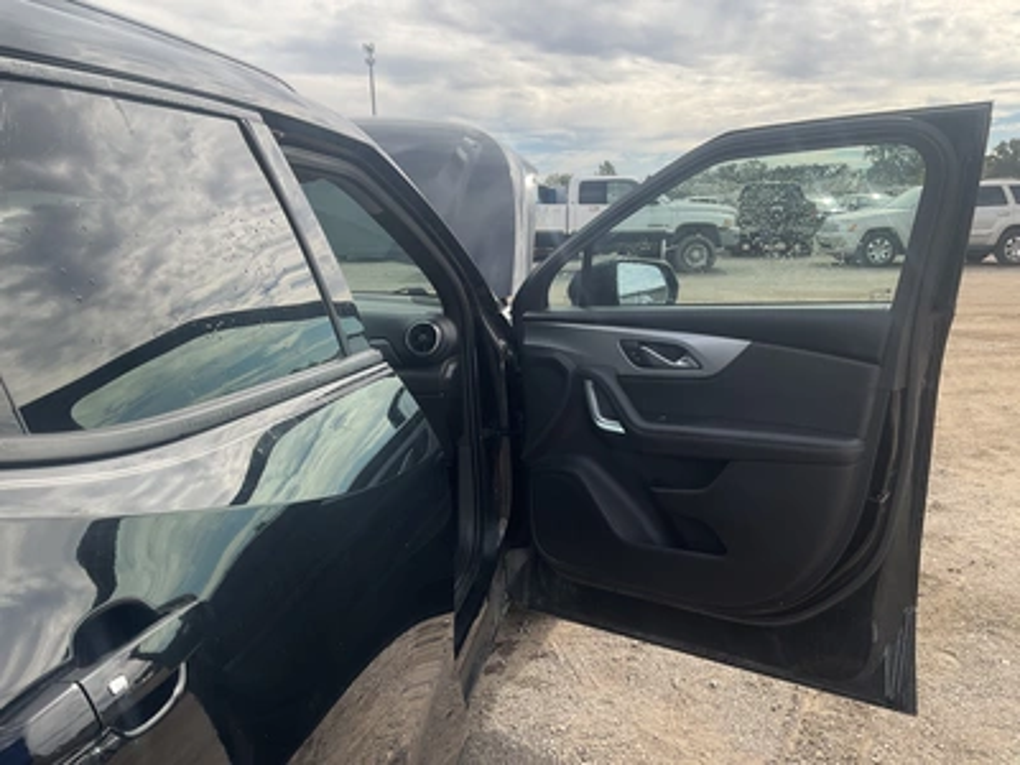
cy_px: 382
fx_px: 855
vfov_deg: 48.2
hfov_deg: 61.7
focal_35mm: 29
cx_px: 510
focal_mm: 3
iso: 25
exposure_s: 1/898
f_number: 1.8
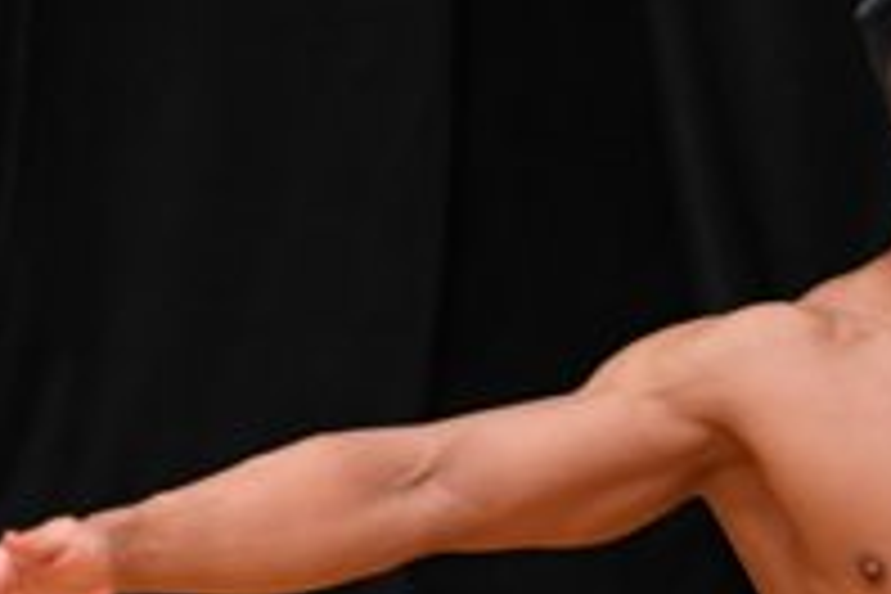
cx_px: 1366
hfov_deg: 1.5
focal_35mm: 1347
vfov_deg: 1.0
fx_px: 33336
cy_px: 788
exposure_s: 1/400
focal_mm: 230
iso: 3200
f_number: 5.6
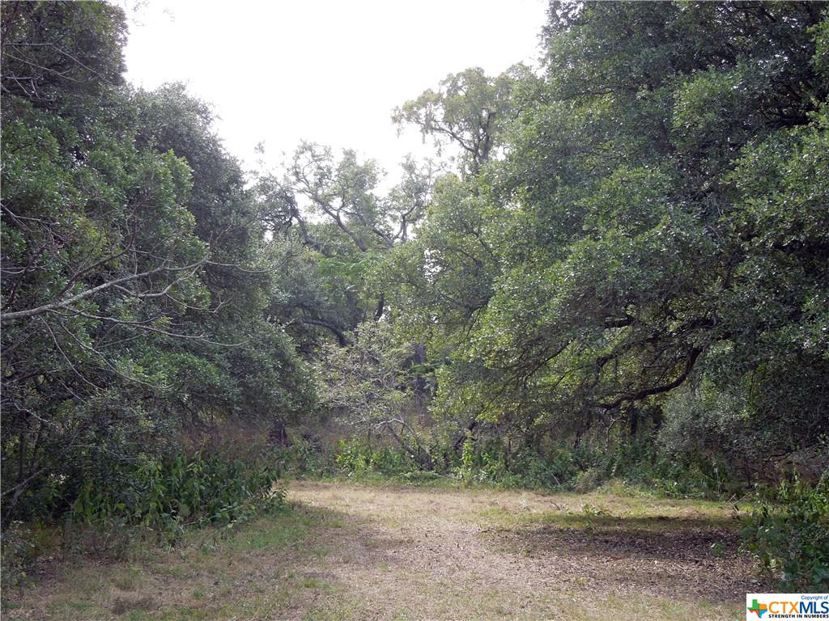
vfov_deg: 30.3
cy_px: 310
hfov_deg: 39.7
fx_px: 1150
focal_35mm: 48
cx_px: 414
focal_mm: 8.7
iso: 100
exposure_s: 1/125
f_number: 4
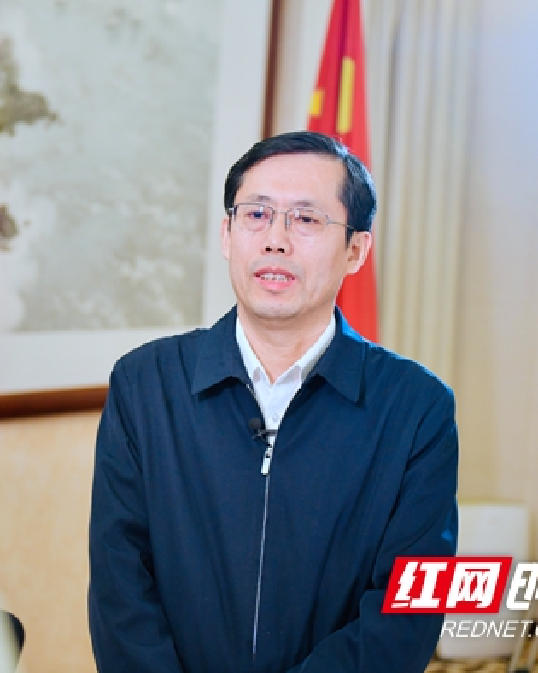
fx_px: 1991
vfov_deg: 19.2
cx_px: 171
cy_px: 336
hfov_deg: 15.4
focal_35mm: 100
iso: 1250
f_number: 2.8
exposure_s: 1/125
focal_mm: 70
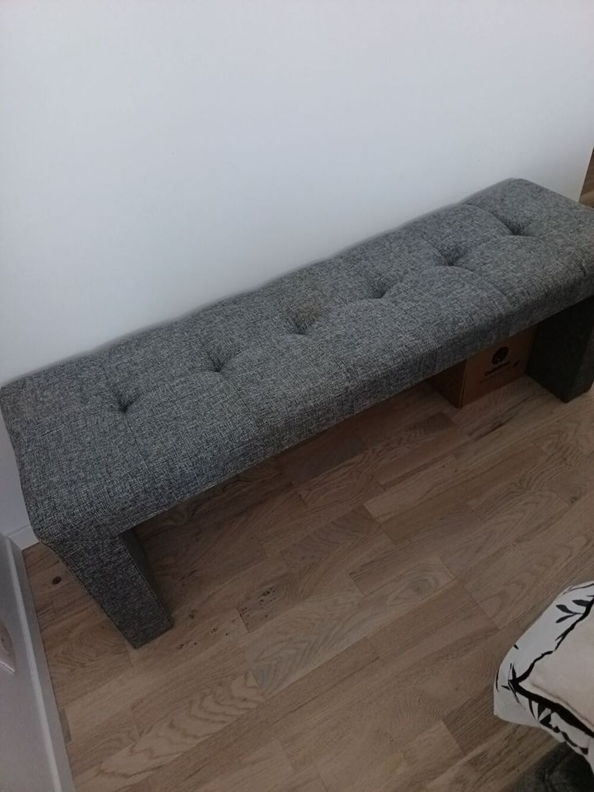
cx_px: 297
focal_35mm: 24
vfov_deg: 71.6
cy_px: 396
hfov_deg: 56.8
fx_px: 549
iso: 3170
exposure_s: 1/20
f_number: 1.75
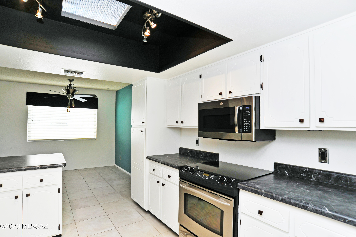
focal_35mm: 18
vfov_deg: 67.3
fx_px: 178
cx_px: 178
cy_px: 118
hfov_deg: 90.0
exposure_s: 1/100
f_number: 8
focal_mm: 18
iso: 500
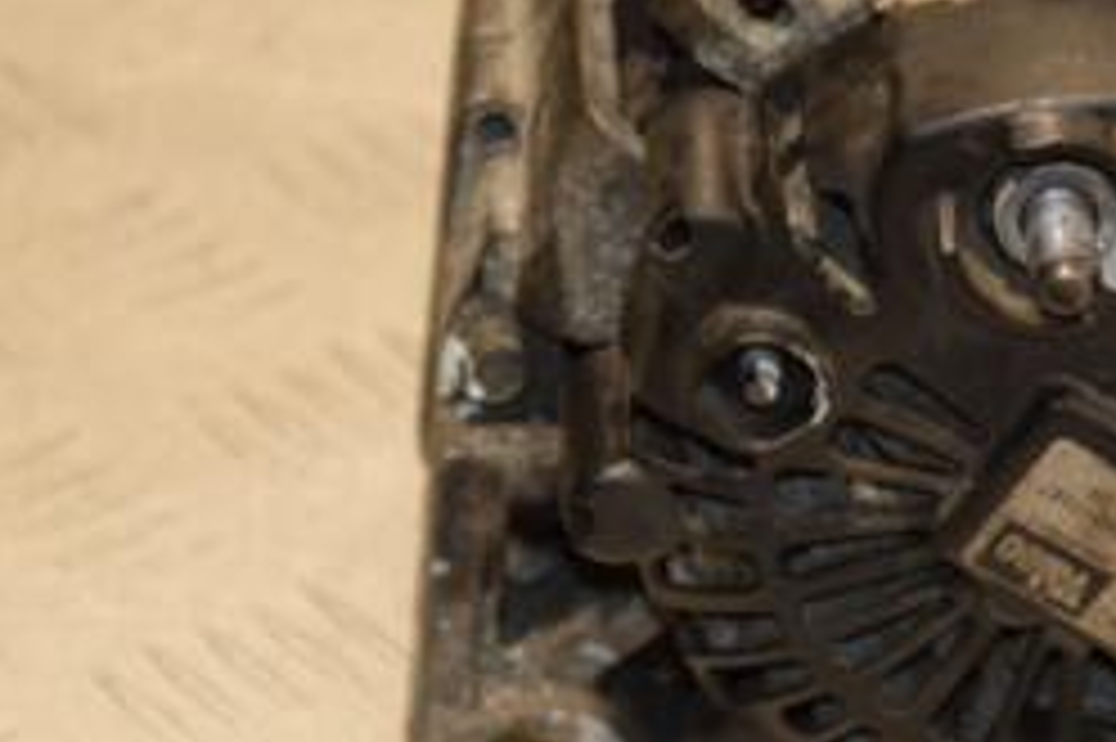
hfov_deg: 7.5
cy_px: 243
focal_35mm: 272
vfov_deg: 5.0
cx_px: 1044
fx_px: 8433
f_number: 5.3
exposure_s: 1/125
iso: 800
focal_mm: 75
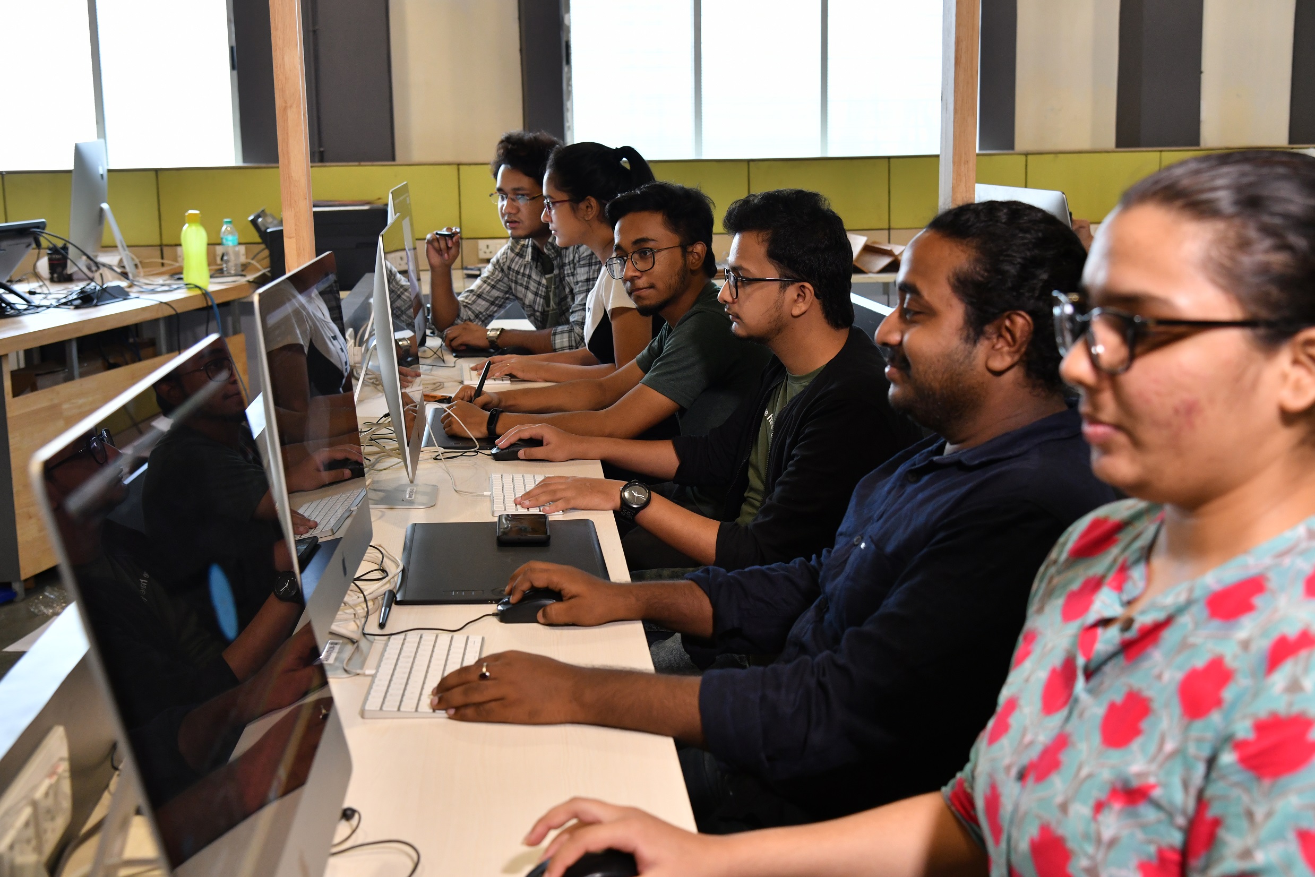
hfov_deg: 42.7
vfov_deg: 29.3
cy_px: 438
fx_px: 1680
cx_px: 658
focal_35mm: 46
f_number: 5.6
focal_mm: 46
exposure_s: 1/60
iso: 1250
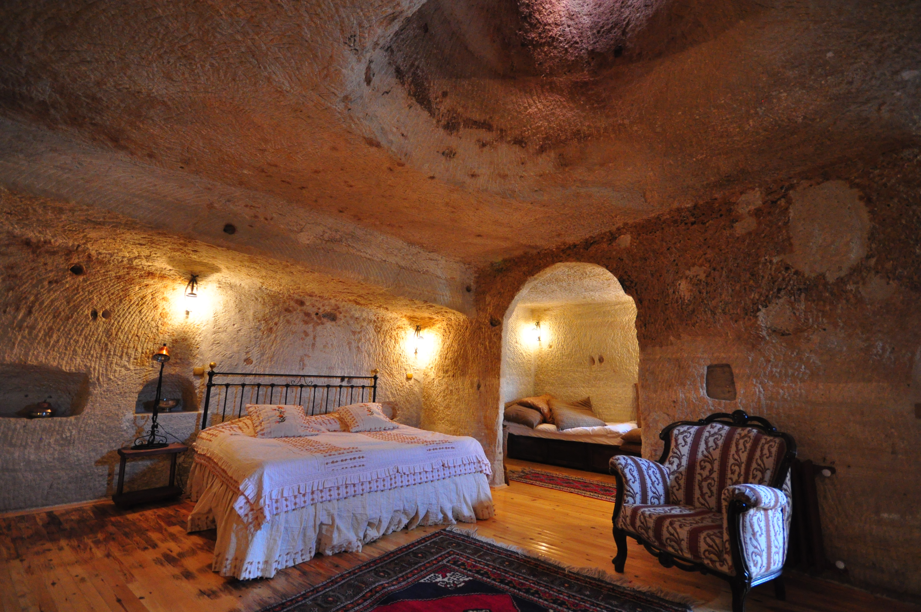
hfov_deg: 100.5
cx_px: 460
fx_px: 383
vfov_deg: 77.2
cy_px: 306
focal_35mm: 15
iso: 1250
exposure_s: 1/15
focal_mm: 10
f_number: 5
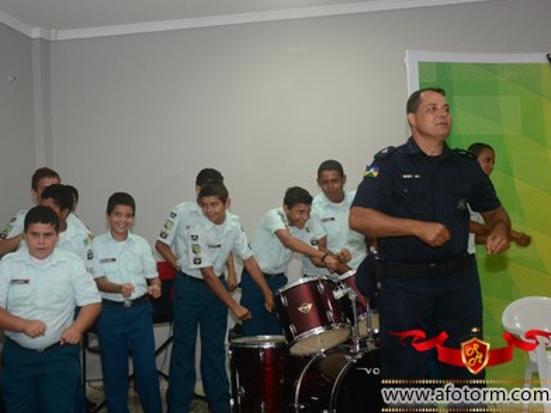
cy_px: 208
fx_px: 844
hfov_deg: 36.2
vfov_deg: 27.5
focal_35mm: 53
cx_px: 264
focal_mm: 32
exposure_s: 1/100
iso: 1600
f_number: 4.2
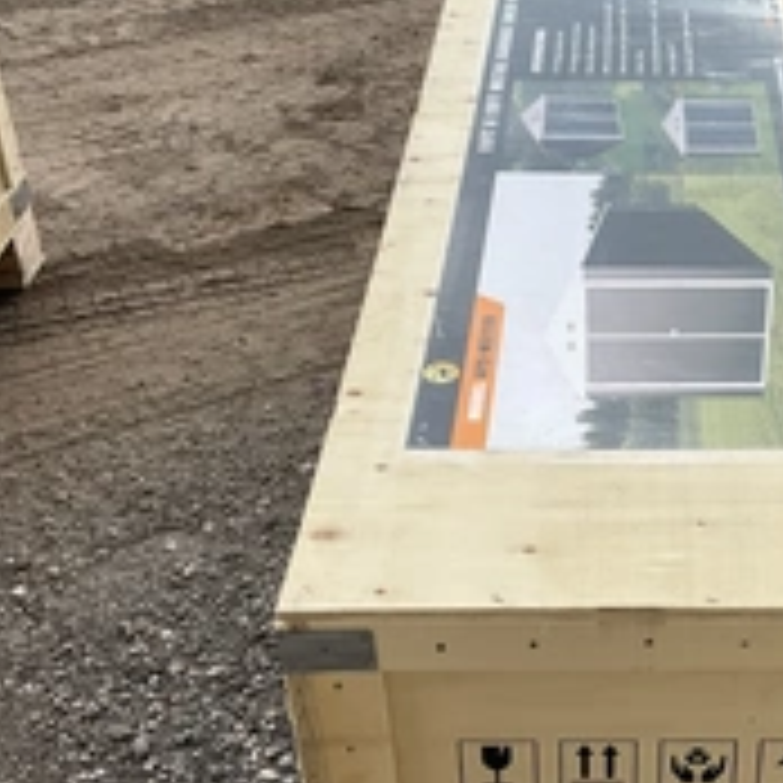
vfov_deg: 29.1
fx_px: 1510
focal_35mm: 59
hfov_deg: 28.2
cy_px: 396
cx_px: 666
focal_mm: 3
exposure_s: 1/529
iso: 25
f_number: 1.8
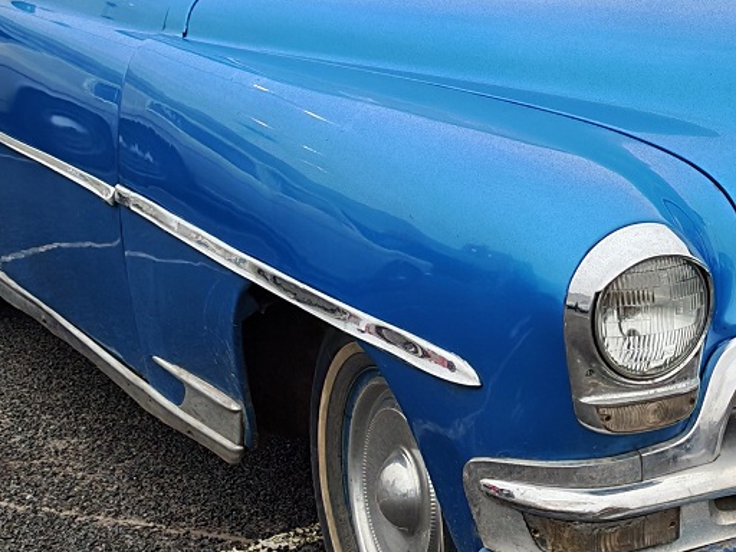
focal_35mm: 84
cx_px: 625
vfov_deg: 17.5
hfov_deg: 22.8
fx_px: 1786
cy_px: 167
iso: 100
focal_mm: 6.83
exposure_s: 1/720
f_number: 2
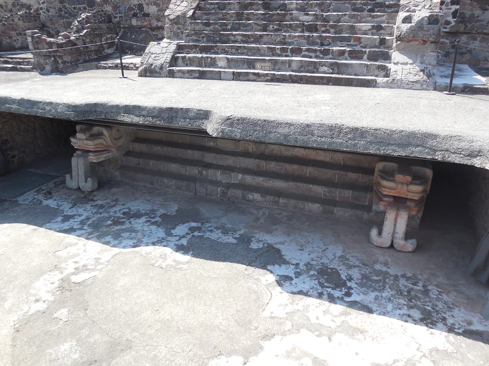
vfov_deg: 53.1
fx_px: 367
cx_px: 244
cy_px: 183
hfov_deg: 67.3
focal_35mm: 26
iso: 125
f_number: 3.5
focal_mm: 4.6
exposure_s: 1/400
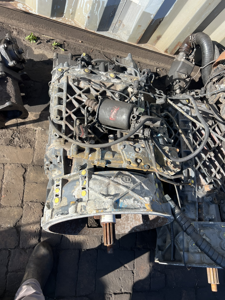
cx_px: 112
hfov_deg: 53.1
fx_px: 225
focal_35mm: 26
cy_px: 150
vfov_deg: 67.3
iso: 50
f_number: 1.5
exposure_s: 1/1295
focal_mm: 5.7
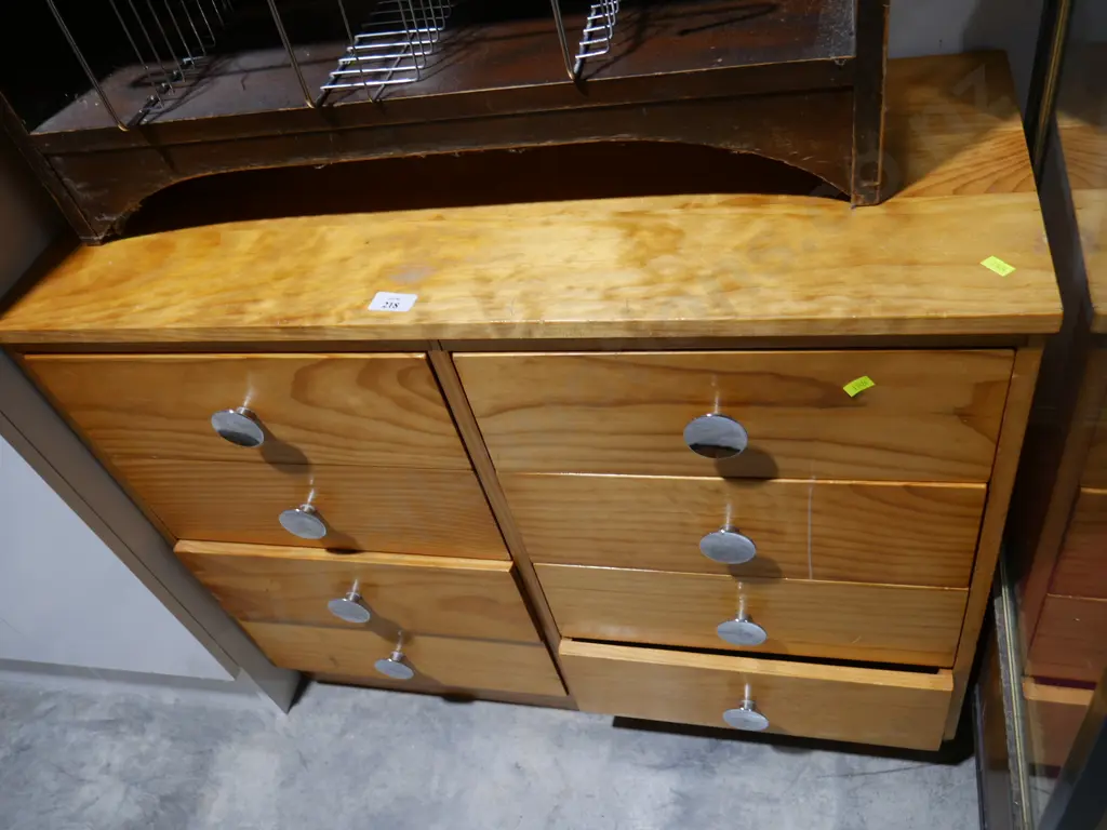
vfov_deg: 49.7
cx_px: 554
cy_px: 415
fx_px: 895
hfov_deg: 63.4
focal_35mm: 28
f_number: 3.5
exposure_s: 1/60
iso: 250
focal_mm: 14
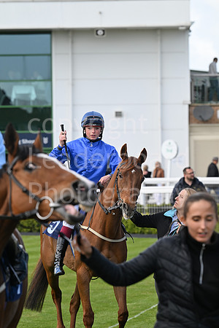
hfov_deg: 7.6
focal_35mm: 180
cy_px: 164
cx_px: 110
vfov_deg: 11.4
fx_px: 1642
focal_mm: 180
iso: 400
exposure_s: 1/800
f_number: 6.3
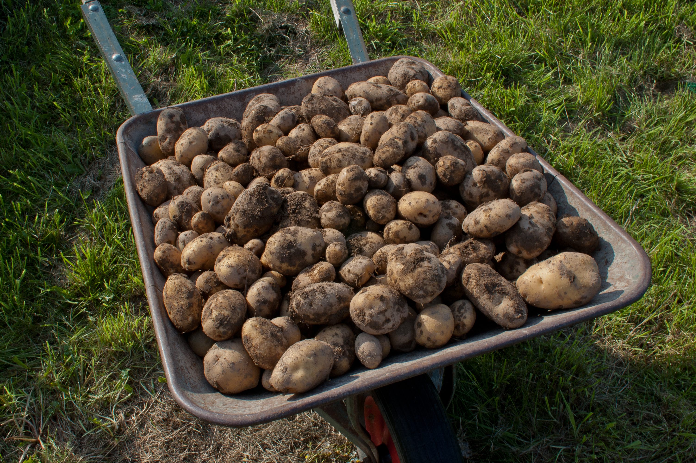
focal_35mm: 42
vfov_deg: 31.8
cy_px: 232
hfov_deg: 46.4
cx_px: 348
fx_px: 811
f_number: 16
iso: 200
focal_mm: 28
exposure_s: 1/60
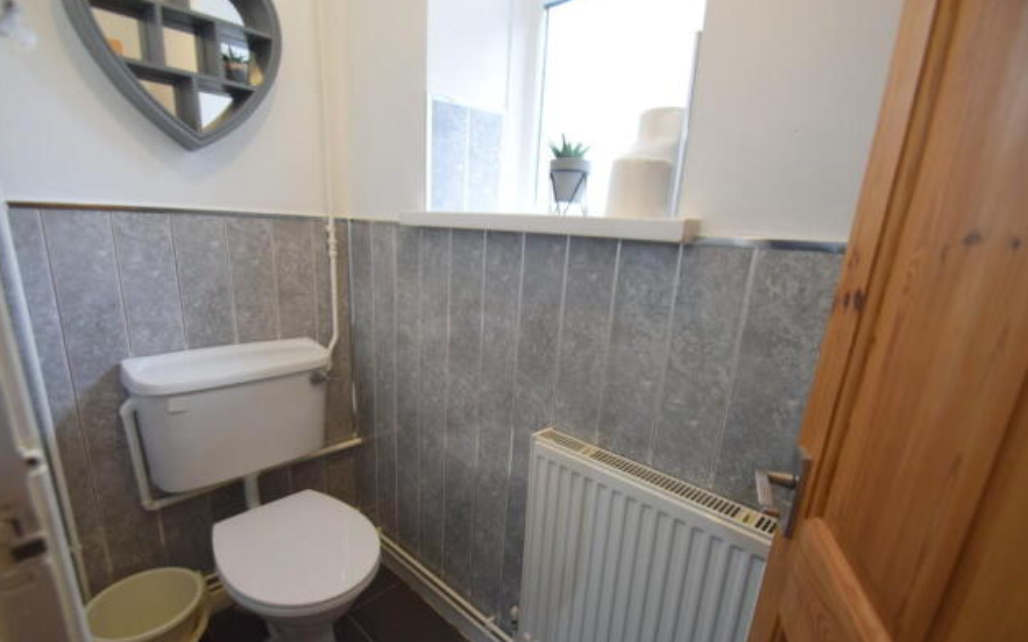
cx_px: 518
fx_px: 448
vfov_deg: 71.1
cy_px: 347
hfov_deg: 97.8
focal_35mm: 16
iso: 1250
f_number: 3.5
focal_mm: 10
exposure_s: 1/60
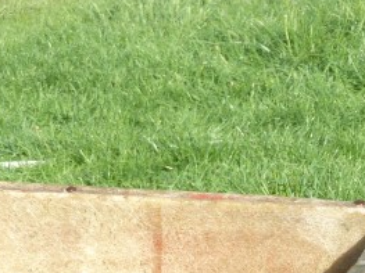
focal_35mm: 351
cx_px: -217
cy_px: -1
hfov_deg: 5.6
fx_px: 3699
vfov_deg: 4.2
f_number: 4.3
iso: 80
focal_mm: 14.7
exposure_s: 1/200
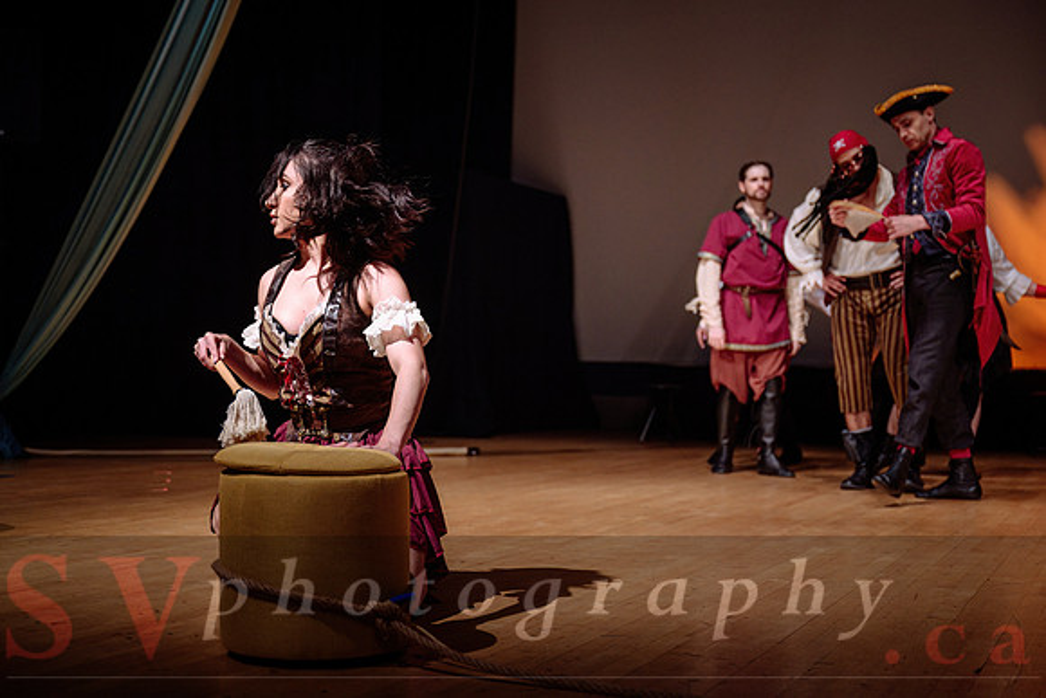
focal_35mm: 52
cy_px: 381
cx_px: 466
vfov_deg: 26.1
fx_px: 1505
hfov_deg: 38.3
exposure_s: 1/320
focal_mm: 46
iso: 1600
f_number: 2.8
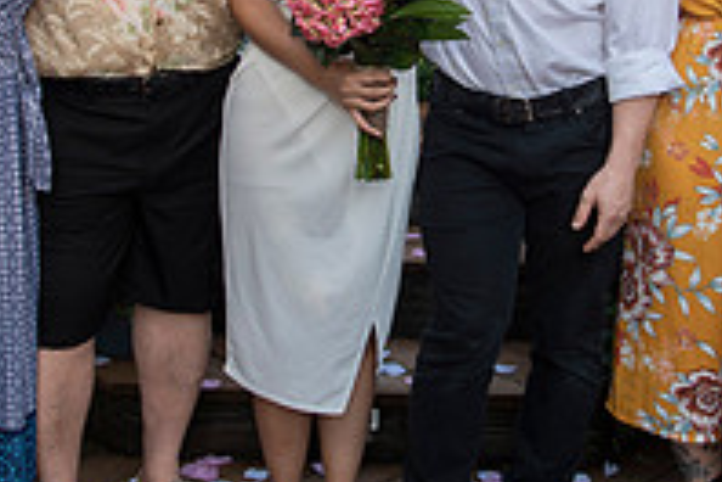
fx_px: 1444
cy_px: 58
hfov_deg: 28.0
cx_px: 420
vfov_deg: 18.6
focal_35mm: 72
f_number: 4
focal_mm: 24
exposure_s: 1/200
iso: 100
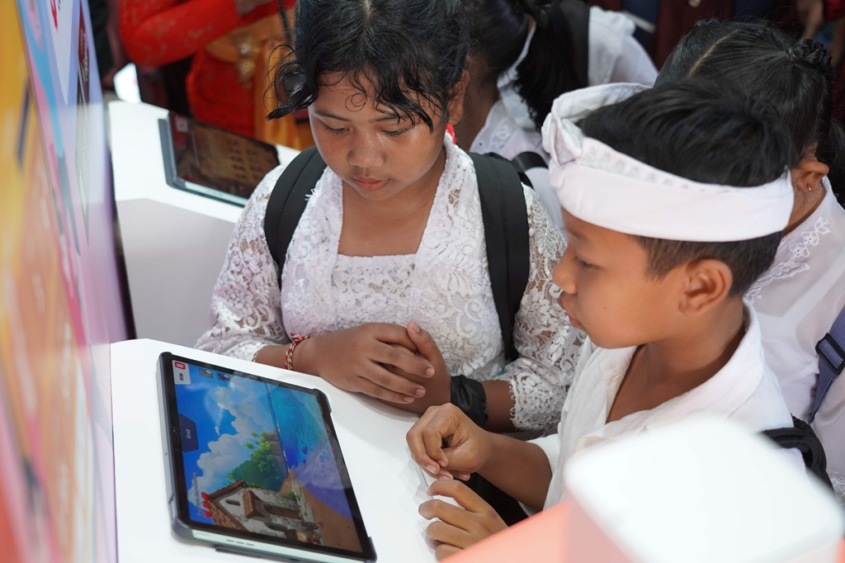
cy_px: 282
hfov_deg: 41.9
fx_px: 1103
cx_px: 422
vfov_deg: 28.6
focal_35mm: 47
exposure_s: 1/160
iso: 2000
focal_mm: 47
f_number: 4
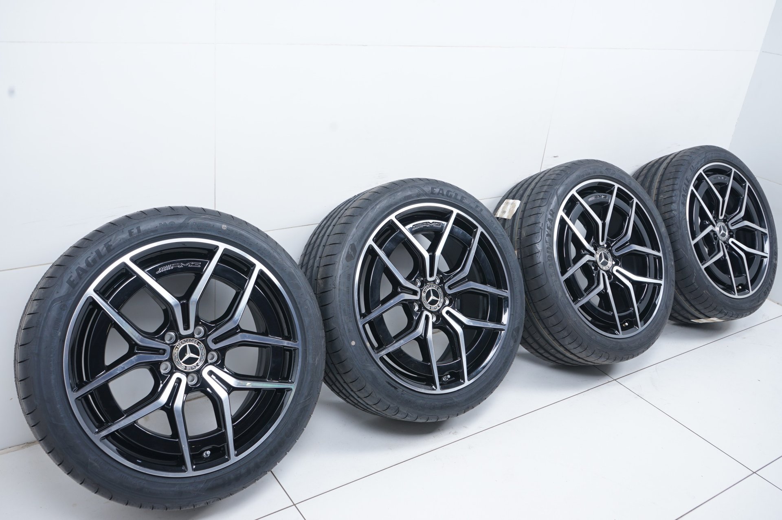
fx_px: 673
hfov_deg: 60.3
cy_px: 260
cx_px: 391
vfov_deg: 42.3
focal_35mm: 31
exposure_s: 1/125
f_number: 7.1
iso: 250
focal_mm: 31
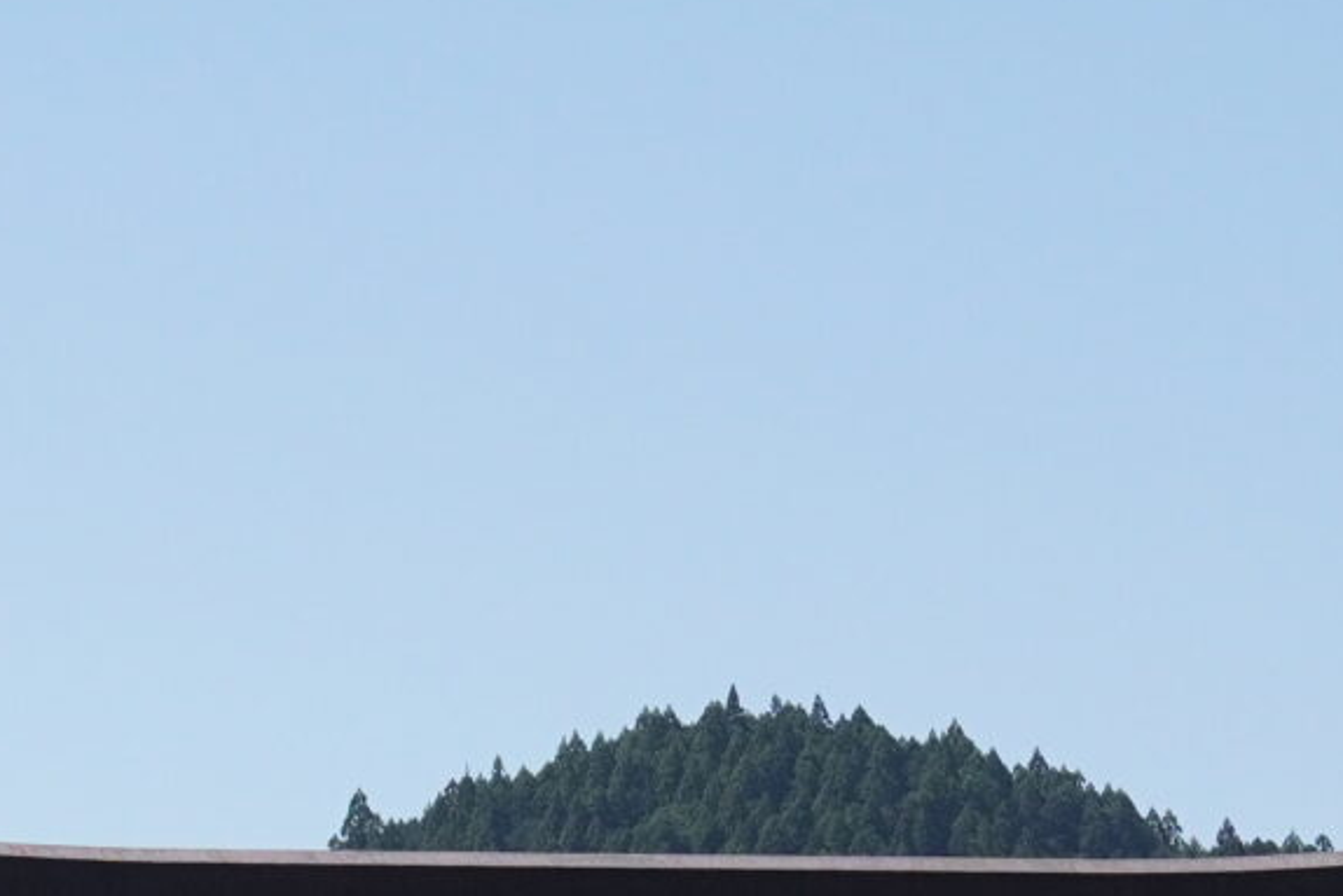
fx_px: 11725
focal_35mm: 314
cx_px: 459
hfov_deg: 6.6
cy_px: 1157
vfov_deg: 4.4
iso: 640
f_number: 4.5
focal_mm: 47
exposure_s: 1/2000
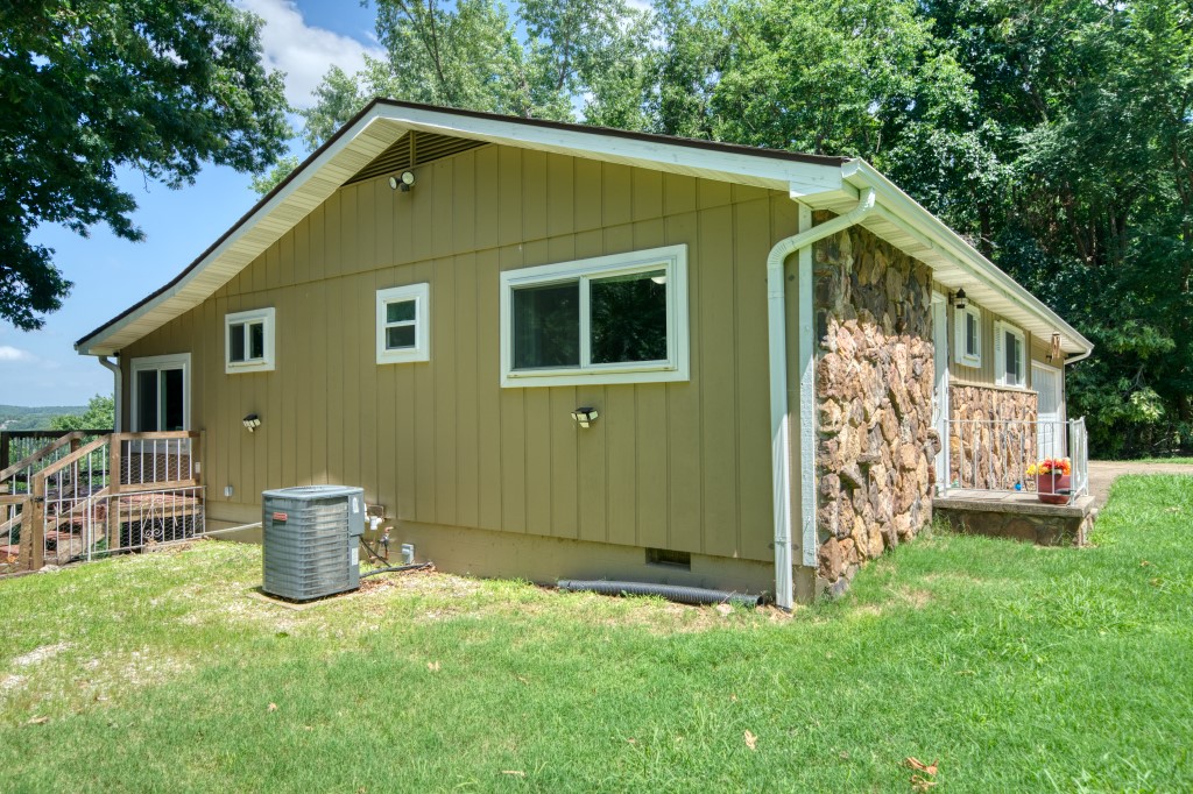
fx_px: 795
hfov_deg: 73.8
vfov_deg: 53.1
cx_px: 596
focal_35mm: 24
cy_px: 397
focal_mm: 24
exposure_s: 1/1250
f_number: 8
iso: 100
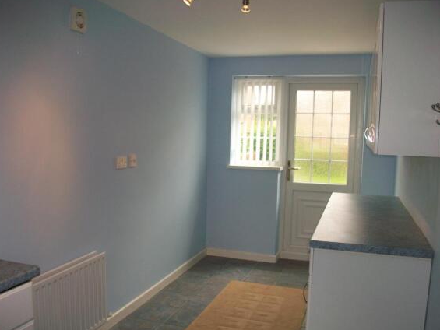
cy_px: 166
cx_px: 216
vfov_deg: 43.0
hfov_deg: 55.3
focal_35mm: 33
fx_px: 420
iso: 64
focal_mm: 5.7
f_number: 2.8
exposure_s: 1/100
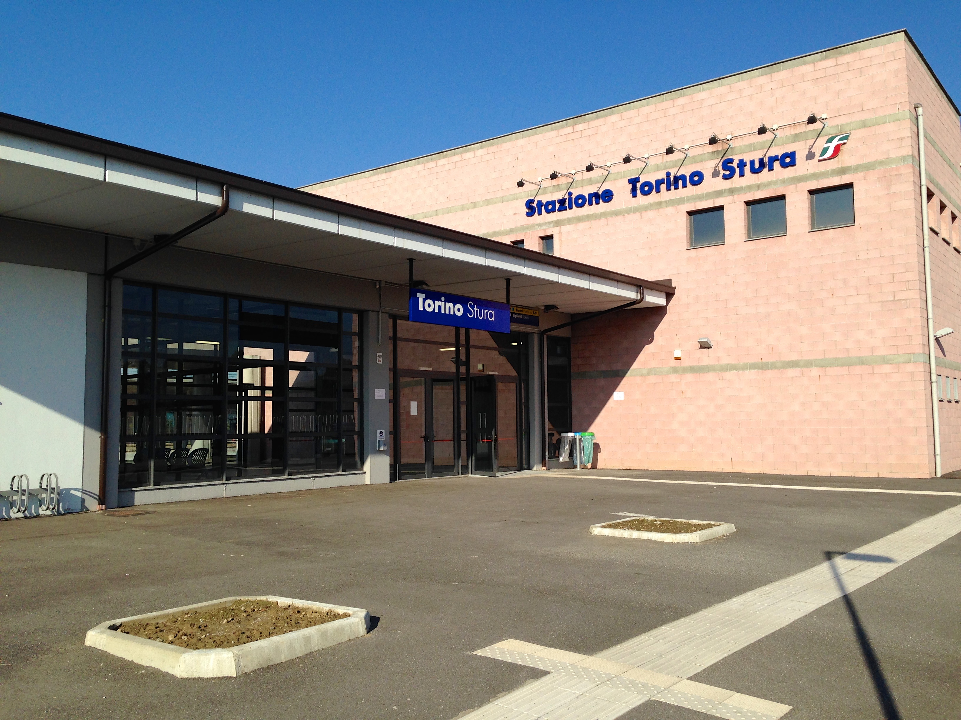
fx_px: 916
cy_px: 360
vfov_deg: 42.9
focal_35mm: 33
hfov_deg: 55.4
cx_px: 480
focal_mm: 4.12
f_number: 2.4
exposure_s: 1/1938
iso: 50
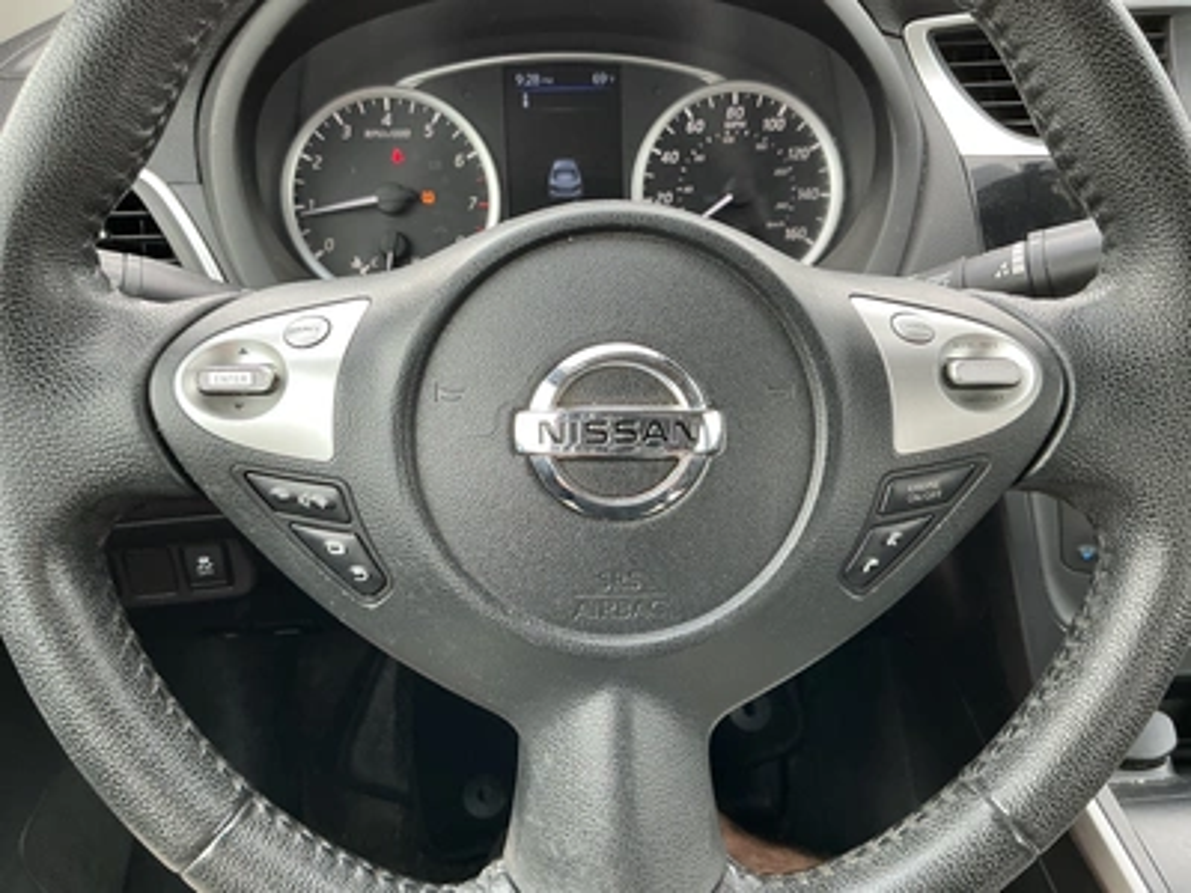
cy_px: 446
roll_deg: +1.6
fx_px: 963
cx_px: 596
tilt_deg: -26.4
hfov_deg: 63.4
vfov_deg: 49.7
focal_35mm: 28
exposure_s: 1/122
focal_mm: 3
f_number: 1.8
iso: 64
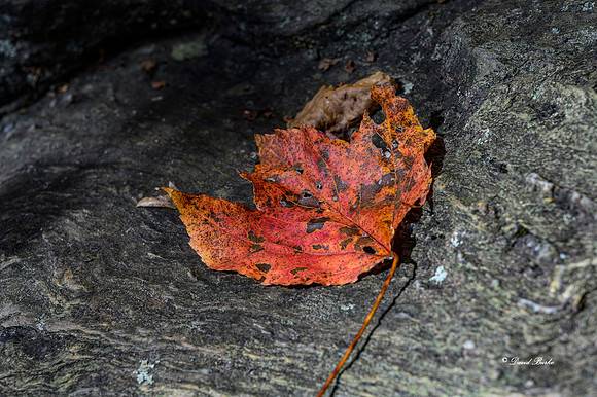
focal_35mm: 70
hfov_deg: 28.9
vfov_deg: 19.4
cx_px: 298
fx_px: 1160
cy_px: 198
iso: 50
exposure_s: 1/5
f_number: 11
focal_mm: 70
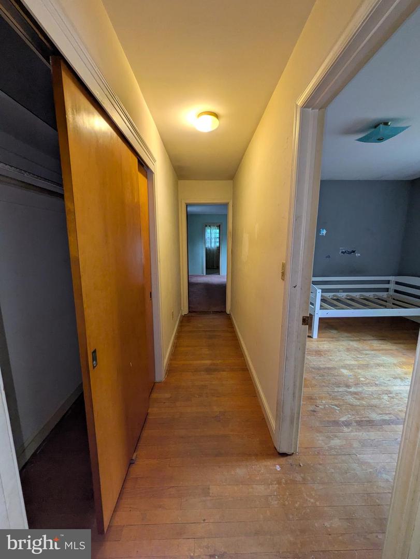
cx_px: 210
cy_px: 280
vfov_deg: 102.0
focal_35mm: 14
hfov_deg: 85.7
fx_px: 226
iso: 194
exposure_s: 1/60
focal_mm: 1.83
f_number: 2.2
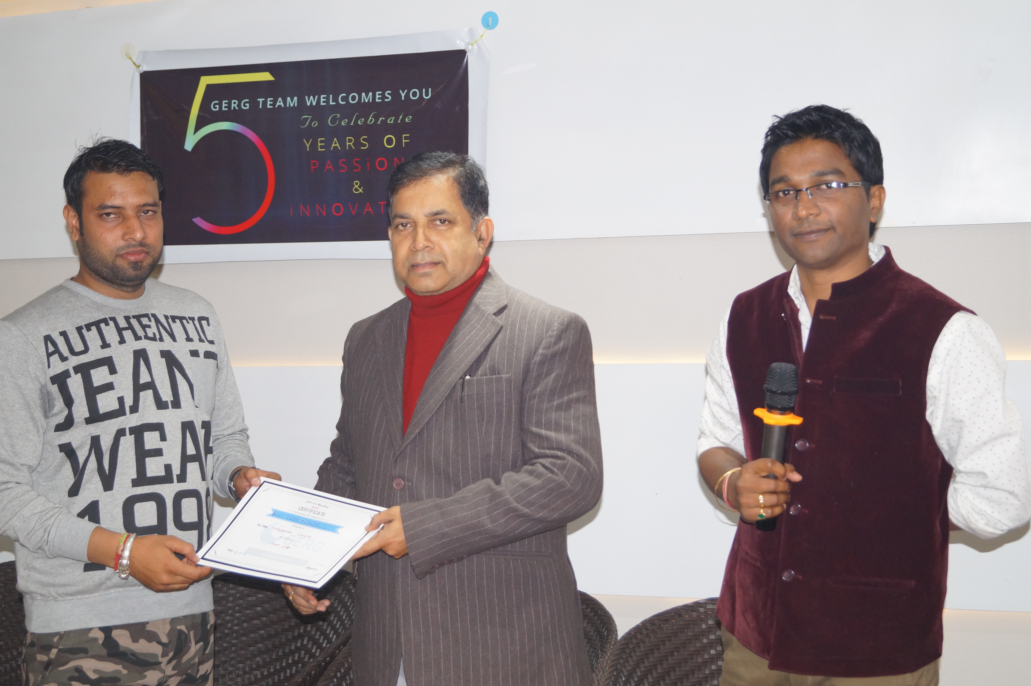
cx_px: 516
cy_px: 343
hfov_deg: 37.9
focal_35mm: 52
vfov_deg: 25.7
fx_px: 1503
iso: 800
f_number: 4.5
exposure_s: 1/160
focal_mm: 35
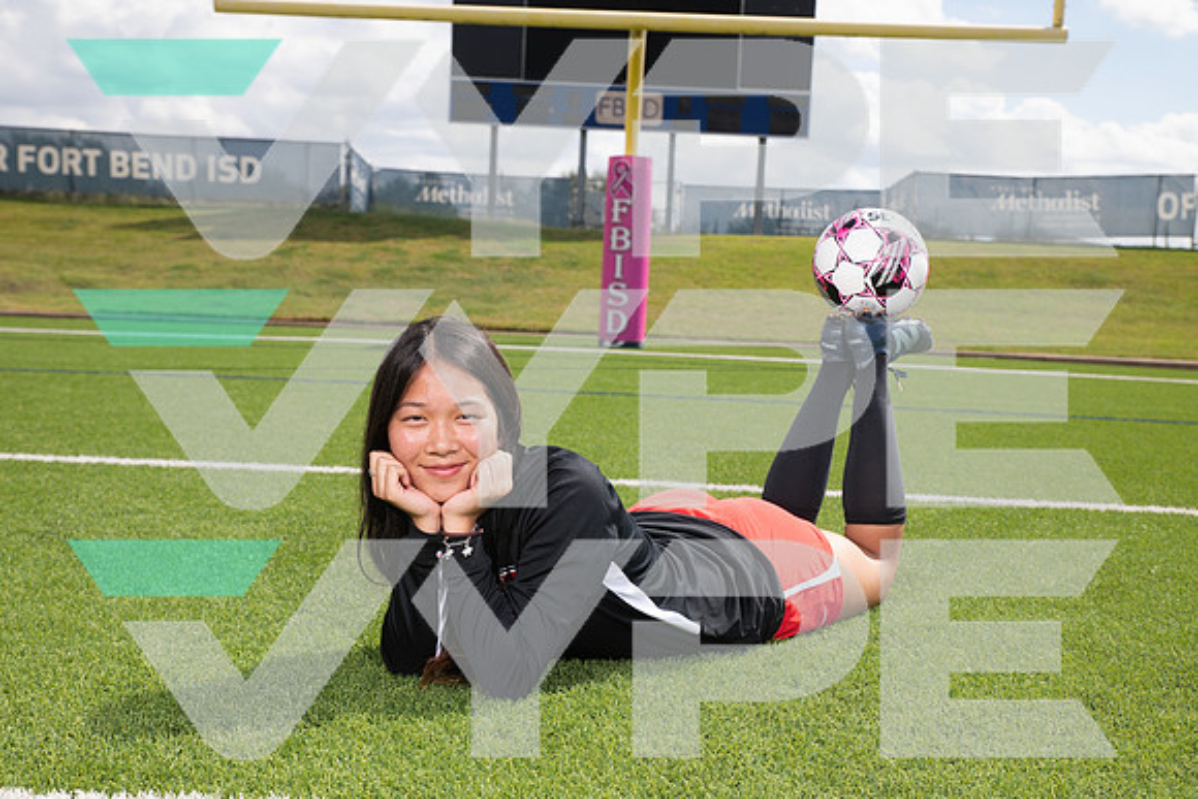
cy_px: 400
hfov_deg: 42.7
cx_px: 599
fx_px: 1531
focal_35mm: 46
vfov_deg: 29.3
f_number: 7.1
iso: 125
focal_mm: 46
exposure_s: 1/400
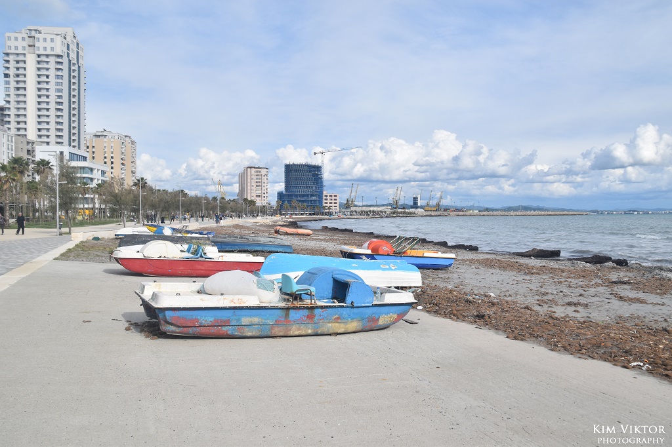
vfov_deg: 10.7
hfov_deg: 16.1
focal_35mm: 128
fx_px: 2379
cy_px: 224
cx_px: 336
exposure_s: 1/640
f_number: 13
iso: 200
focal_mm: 85
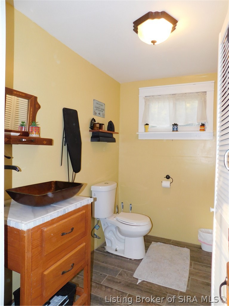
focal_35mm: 23
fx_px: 203
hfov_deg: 58.9
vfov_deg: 73.9
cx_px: 114
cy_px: 153
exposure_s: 1/30
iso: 200
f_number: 3
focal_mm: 4
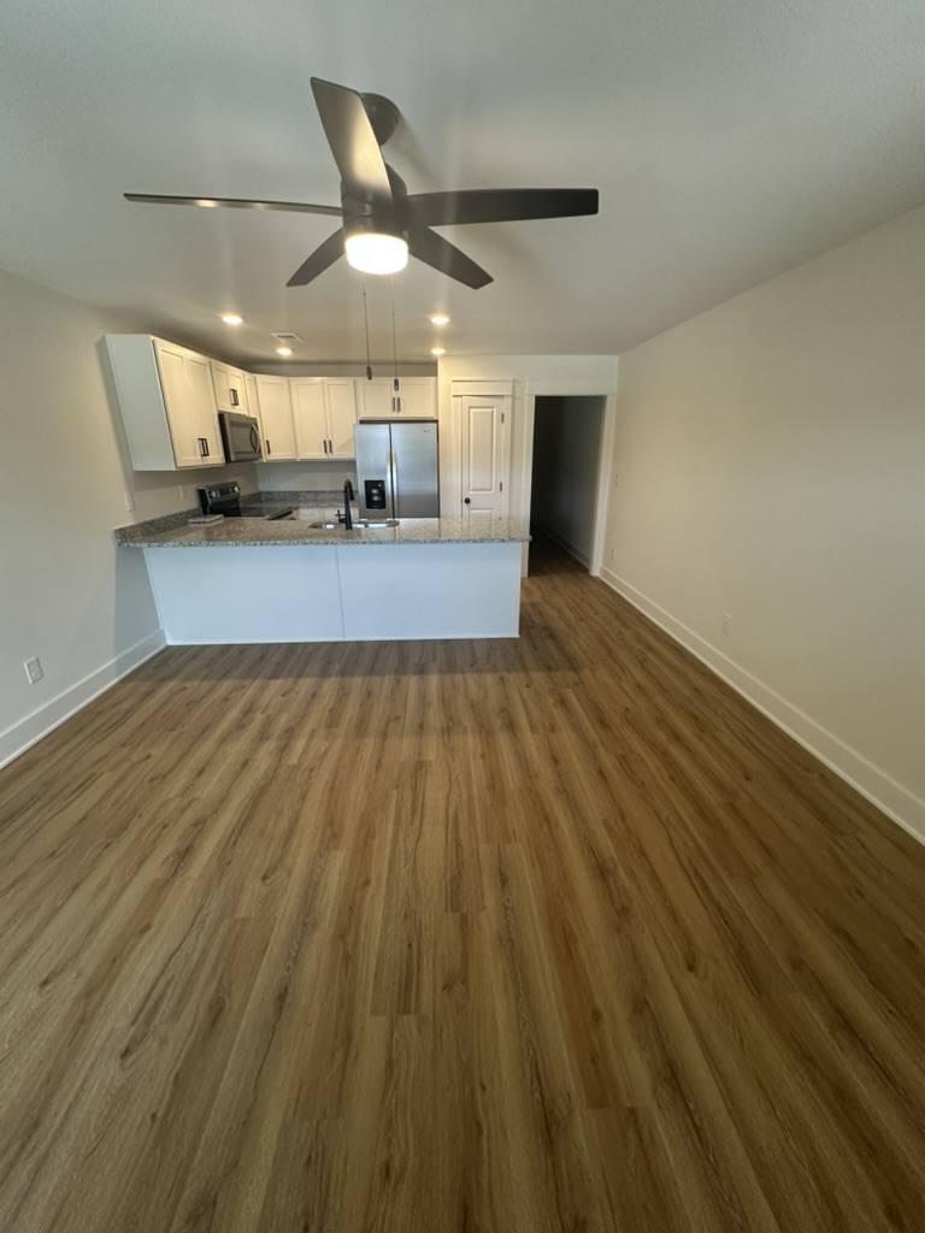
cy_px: 616
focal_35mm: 14
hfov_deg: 85.7
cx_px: 462
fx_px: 499
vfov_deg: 102.1
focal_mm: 2.22
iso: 200
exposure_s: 1/120
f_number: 2.2
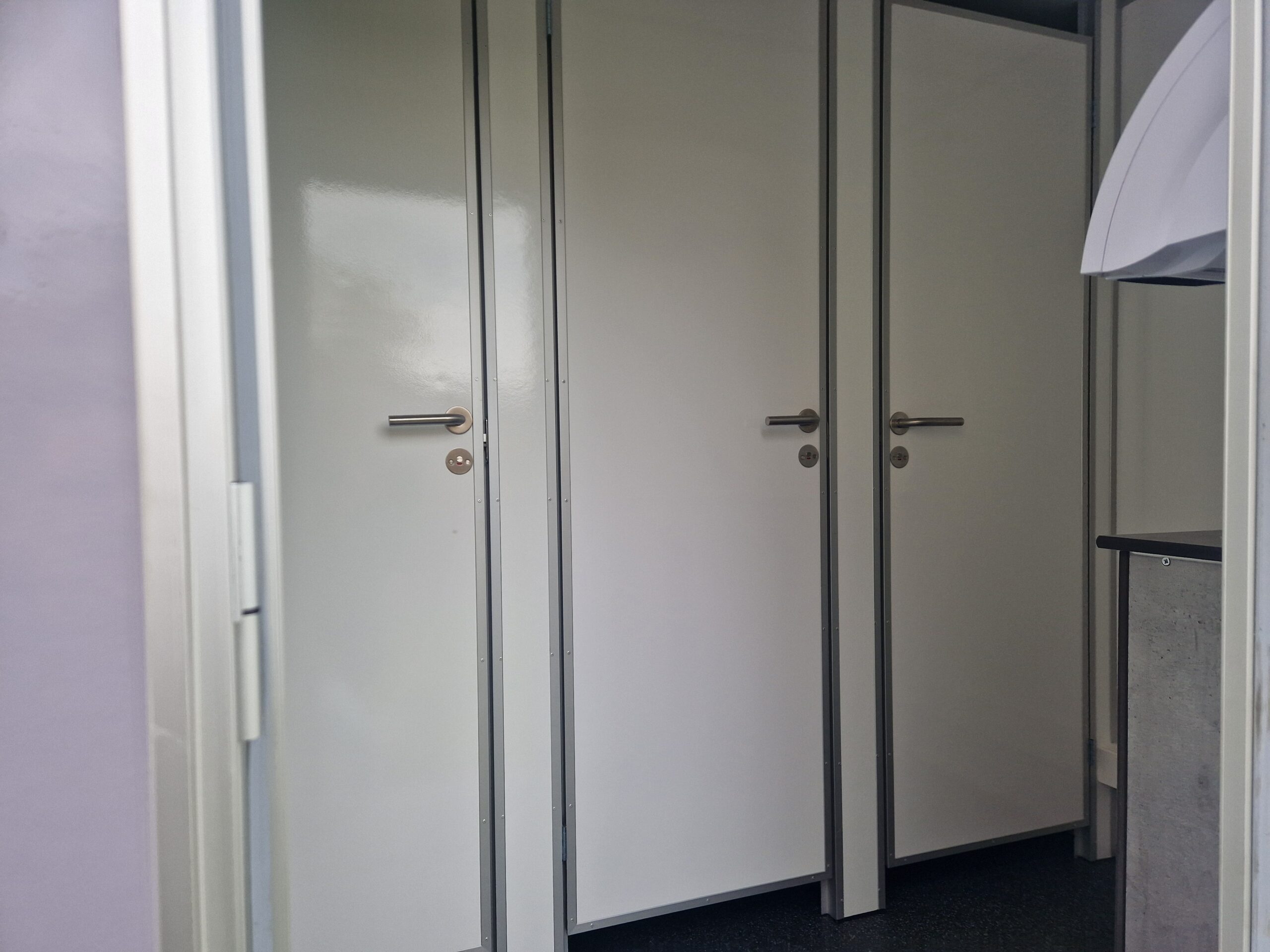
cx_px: 635
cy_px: 476
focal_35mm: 23
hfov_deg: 73.9
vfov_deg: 58.9
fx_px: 844
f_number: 1.8
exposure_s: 1/180
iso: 50
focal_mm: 5.4
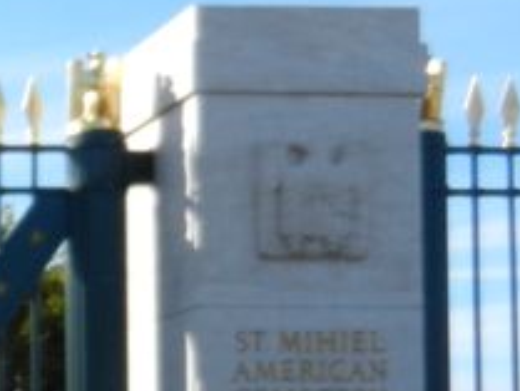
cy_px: 481
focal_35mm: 111
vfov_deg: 13.0
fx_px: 1668
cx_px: -468
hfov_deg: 15.0
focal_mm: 5.1
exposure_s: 1/1000
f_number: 3.6
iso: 160
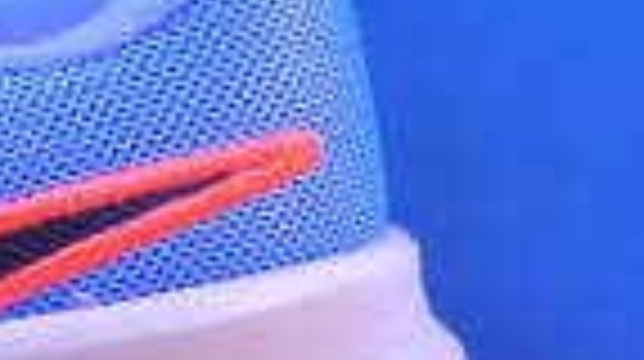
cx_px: -599
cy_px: -259
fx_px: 7487
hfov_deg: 4.9
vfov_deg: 2.7
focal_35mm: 439
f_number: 2
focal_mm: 50
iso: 250
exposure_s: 1/320
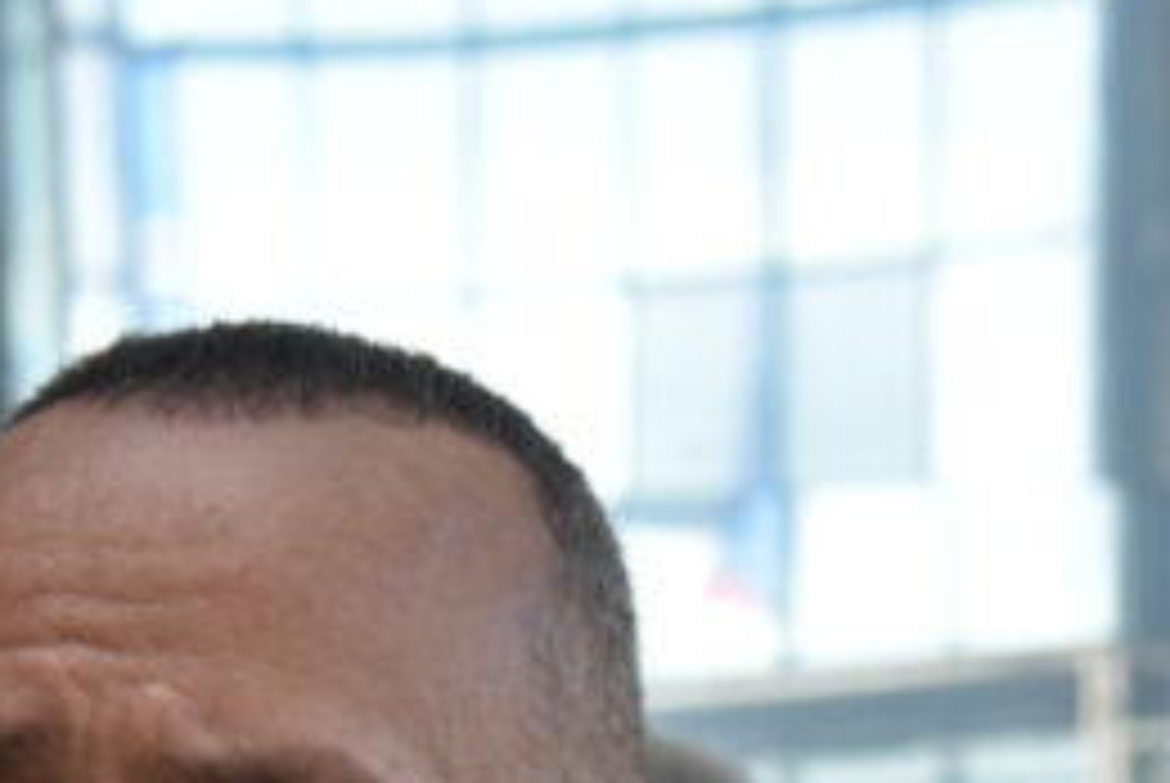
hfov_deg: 10.9
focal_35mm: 189
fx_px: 6149
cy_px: 1336
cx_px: 486
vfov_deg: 7.1
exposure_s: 1/640
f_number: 5
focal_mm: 48
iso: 1250
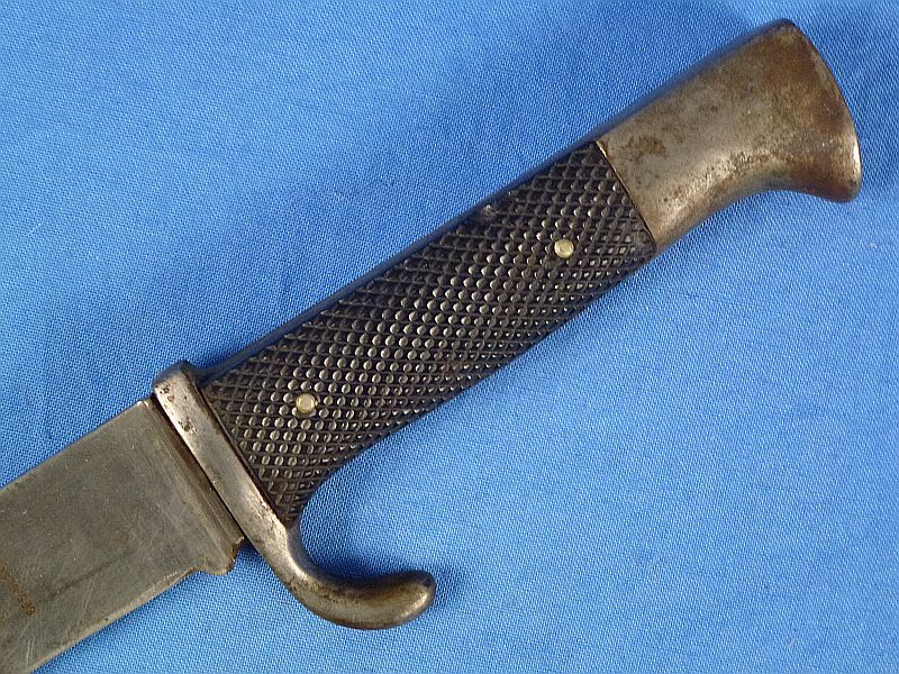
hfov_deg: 25.7
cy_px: 337
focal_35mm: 76
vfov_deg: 19.4
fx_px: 1974
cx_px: 450
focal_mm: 13.6
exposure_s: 1/60
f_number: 4.7
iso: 400
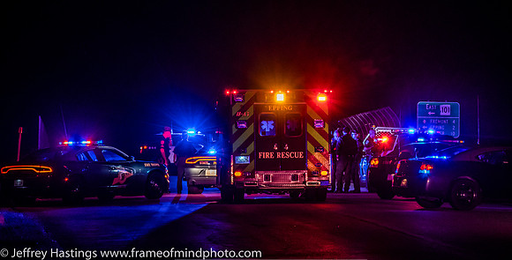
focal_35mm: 168
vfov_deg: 6.7
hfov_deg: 13.1
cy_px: 139
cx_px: 248
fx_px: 2232
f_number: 4.5
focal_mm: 98
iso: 2000
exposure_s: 1/60
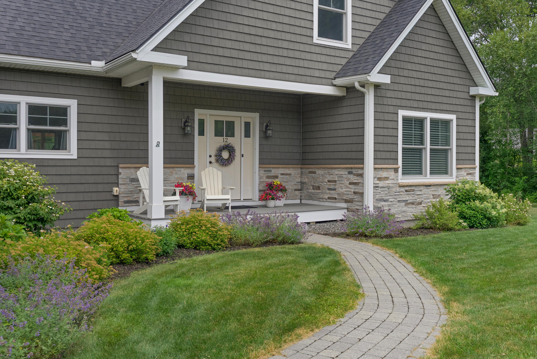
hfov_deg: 54.4
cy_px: 180
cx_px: 268
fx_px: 523
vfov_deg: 37.9
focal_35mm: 35
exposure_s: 1/640
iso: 640
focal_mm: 35
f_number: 7.1
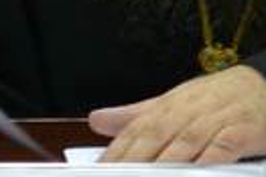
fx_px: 3712
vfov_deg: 2.7
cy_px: -137
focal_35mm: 503
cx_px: 335
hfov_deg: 4.1
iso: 2200
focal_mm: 55
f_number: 5.6
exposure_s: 1/60
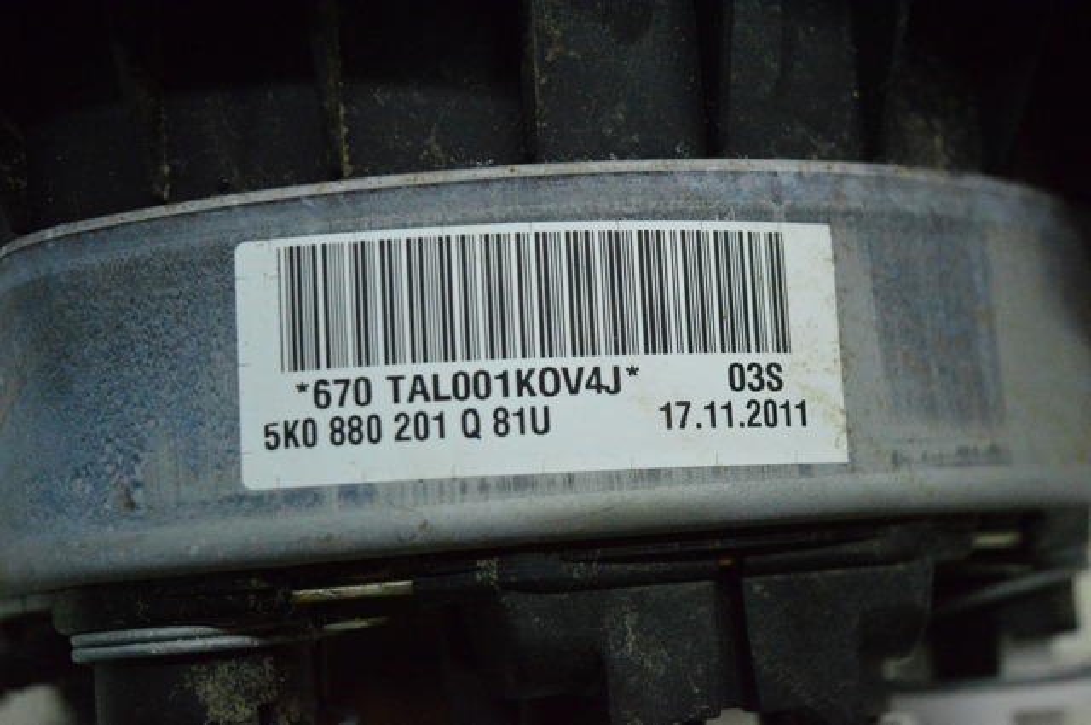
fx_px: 1816
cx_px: 546
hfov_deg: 33.4
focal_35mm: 60
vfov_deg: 22.6
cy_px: 362
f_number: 5
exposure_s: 1/1000
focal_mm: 40
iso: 6400
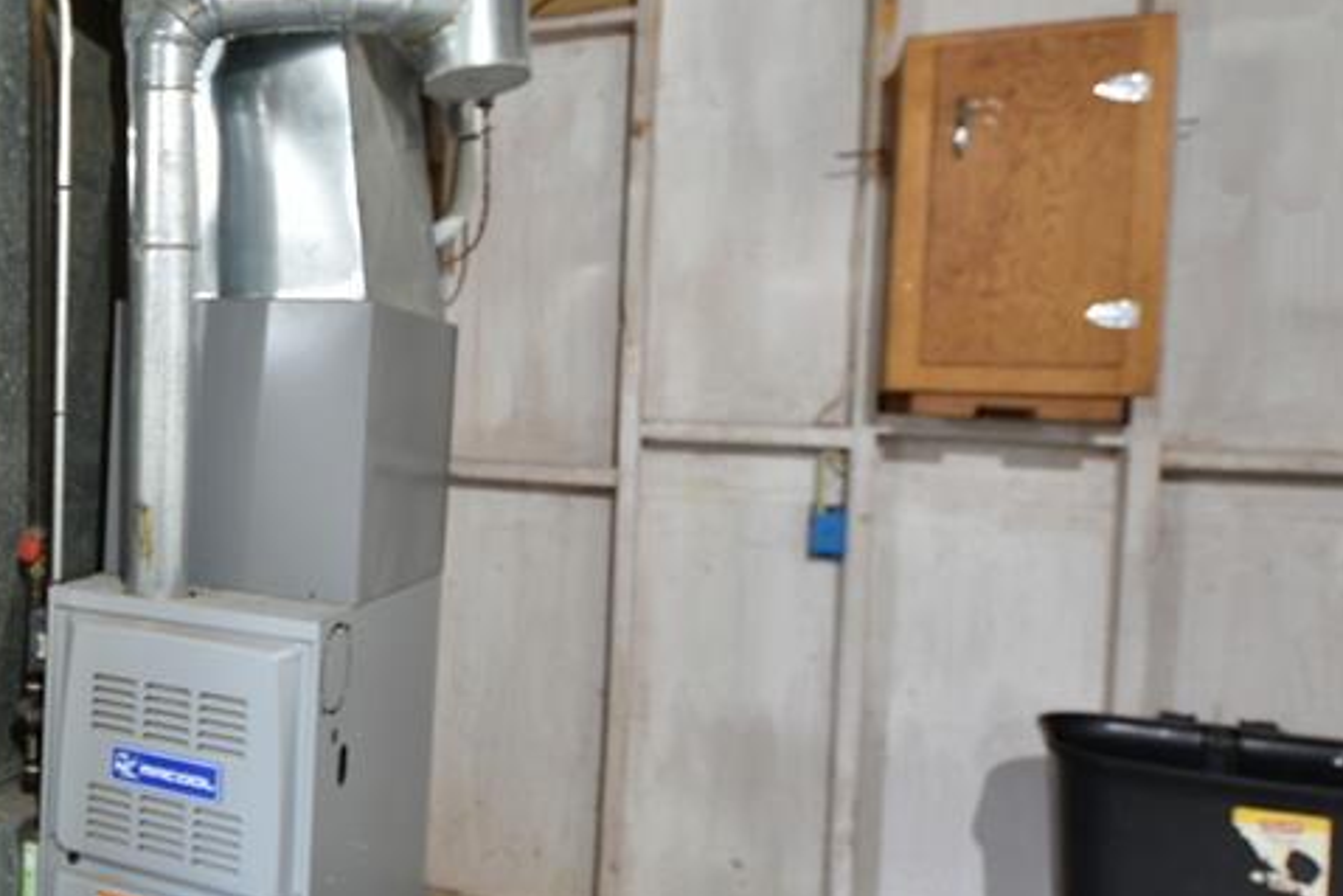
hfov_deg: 51.2
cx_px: 53
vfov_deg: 42.9
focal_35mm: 31
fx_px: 1139
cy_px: 435
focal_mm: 9.5
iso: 200
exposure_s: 1/1.3
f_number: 4.8
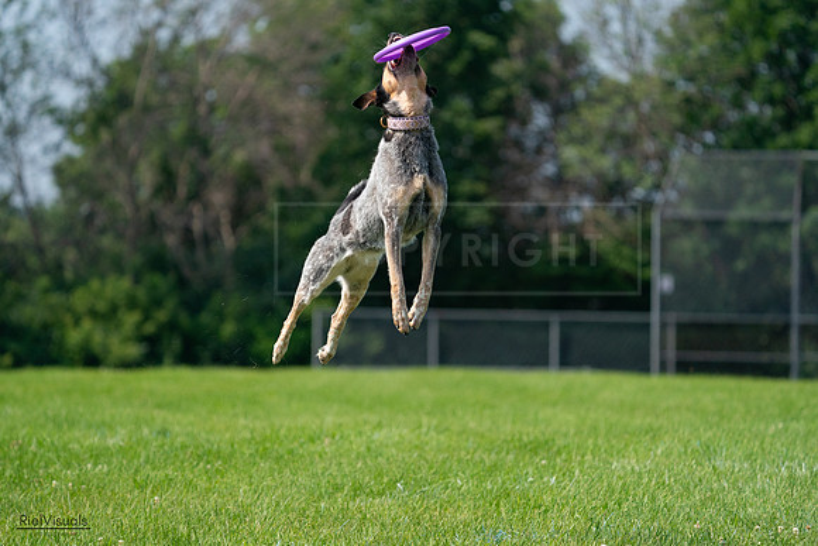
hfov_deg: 8.2
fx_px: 5682
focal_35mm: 250
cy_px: 273
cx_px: 409
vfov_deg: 5.5
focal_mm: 250
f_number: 5.6
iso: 1250
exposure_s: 1/4000
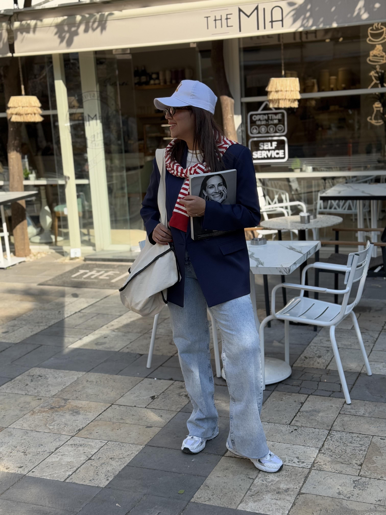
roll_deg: +2.7
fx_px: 714
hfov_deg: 30.3
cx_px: 193
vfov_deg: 39.7
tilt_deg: -10.5
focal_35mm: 48
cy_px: 258
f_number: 1.78
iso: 64
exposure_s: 1/2273
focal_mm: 6.76
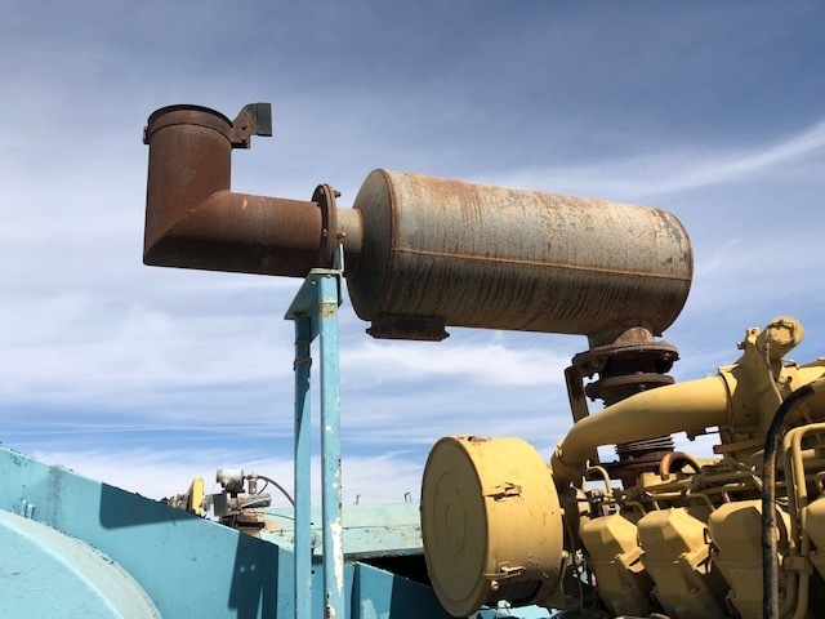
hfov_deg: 63.4
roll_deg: +3.0
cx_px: 412
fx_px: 667
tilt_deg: +18.1
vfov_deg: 49.7
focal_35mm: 28
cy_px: 310
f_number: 1.8
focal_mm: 3.99
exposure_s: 1/3003
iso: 25
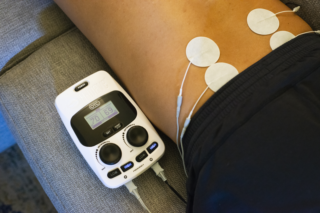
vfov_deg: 27.0
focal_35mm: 50
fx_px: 445
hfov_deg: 39.6
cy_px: 106
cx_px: 160
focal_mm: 50
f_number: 3.2
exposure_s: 1/80
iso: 2500
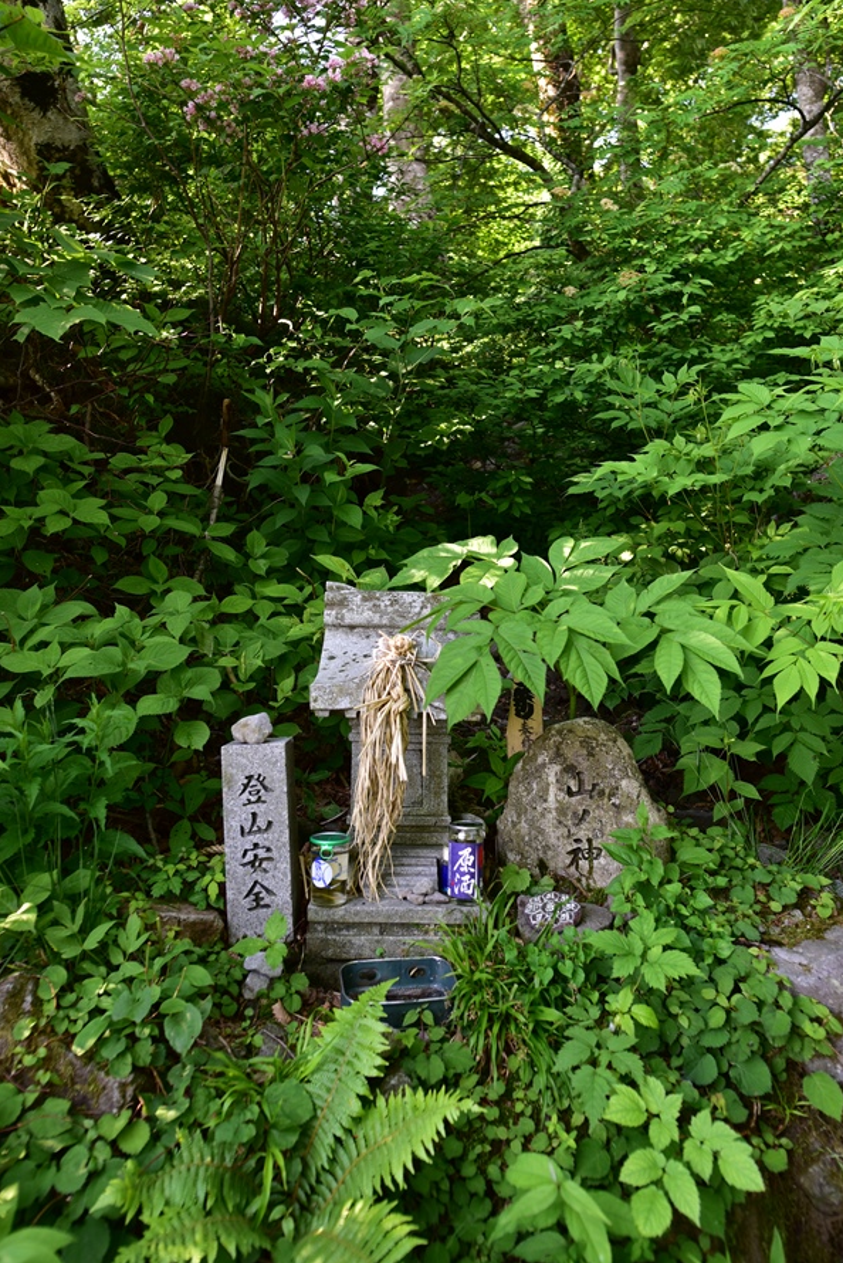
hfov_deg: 55.1
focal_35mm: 23
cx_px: 402
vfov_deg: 75.8
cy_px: 562
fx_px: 807
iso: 200
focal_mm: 20
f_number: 3.5
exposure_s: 1/125
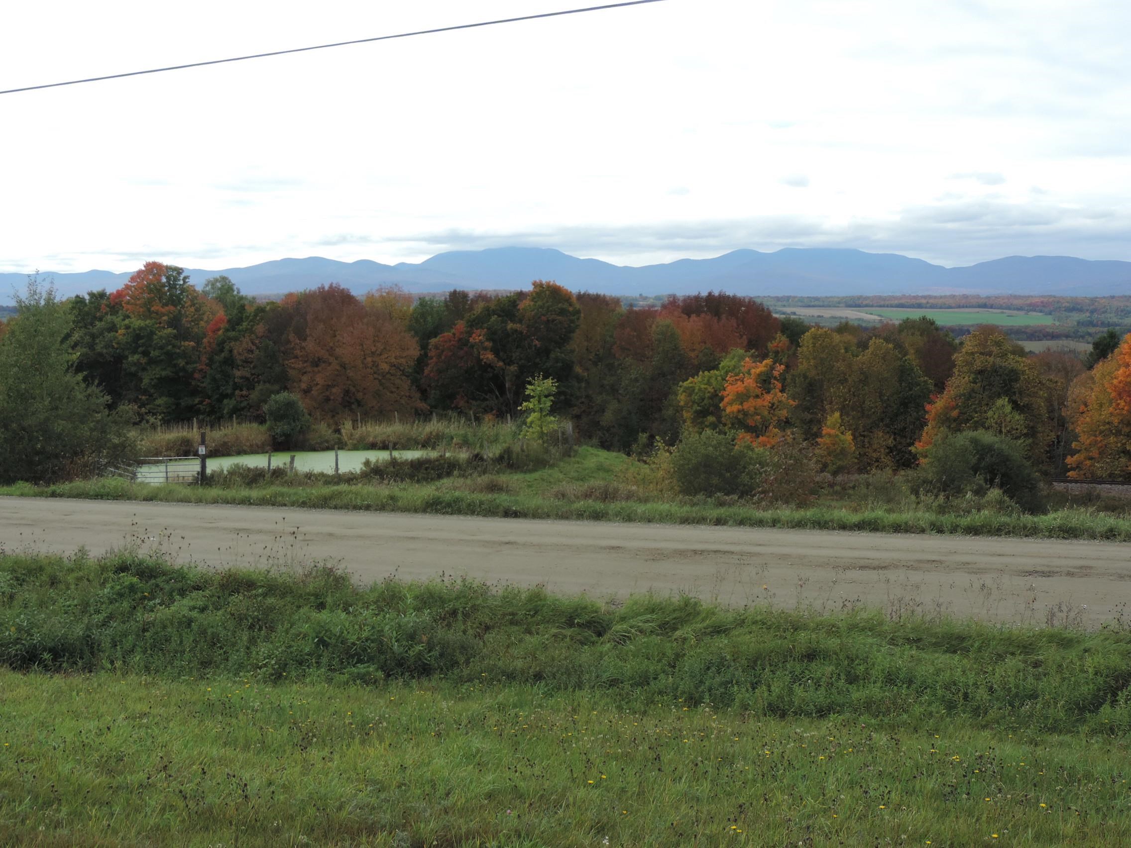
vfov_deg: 30.9
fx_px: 1536
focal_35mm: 47
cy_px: 424
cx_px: 566
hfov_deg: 40.4
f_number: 3.5
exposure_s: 1/640
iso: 80
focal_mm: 8.3
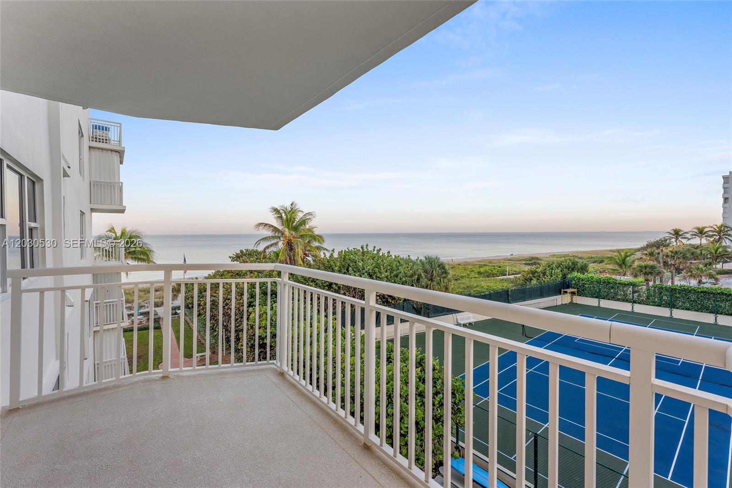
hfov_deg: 100.4
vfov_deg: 77.3
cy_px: 244
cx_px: 366
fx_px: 305
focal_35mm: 15
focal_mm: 15
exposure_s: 1/25
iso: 500
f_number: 8
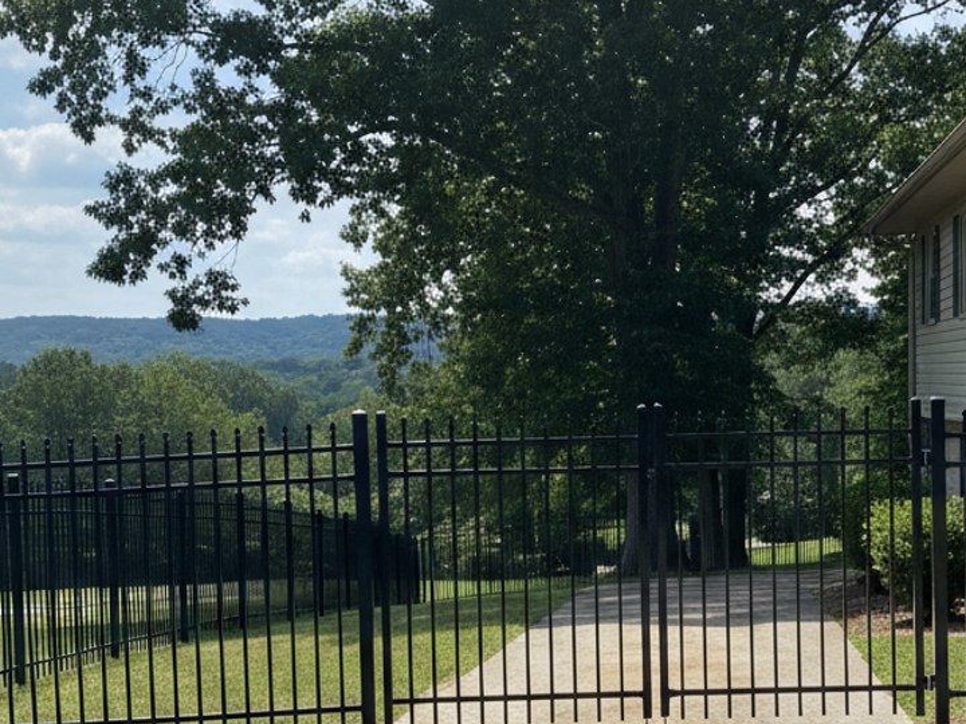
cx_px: 655
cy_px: 493
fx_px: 1116
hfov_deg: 46.0
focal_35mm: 40
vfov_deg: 35.5
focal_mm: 6.8
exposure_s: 1/1128
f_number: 1.78
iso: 436
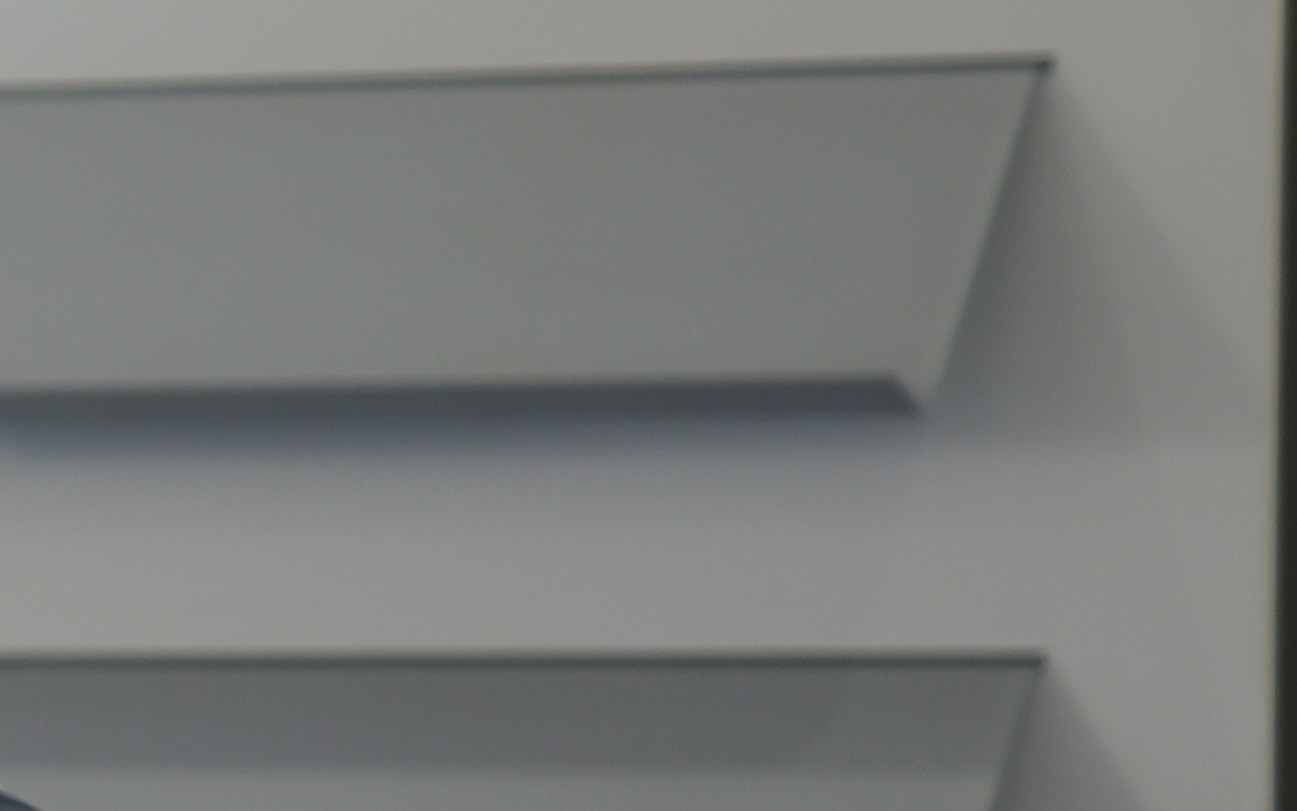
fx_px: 17215
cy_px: 1038
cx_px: -2679
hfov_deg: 4.2
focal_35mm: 487
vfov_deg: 2.7
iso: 160
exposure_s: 1/80
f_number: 2.8
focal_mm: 70
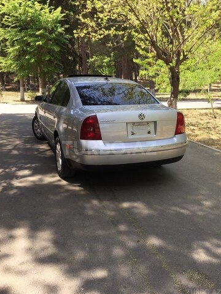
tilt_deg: -13.2
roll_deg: +0.4
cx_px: 109
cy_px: 148
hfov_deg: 46.9
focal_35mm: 30
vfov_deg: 59.9
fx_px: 255
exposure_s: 1/471
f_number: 2.2
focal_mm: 4.15
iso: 32
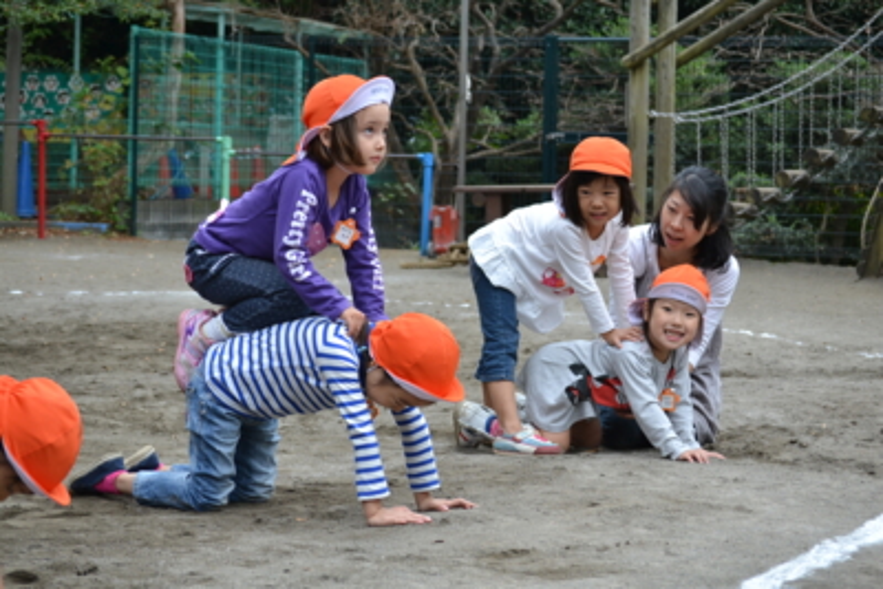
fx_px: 2024
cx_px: 442
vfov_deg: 16.6
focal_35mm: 82
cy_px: 294
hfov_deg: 24.6
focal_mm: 55
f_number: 5.6
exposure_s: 1/125
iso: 320
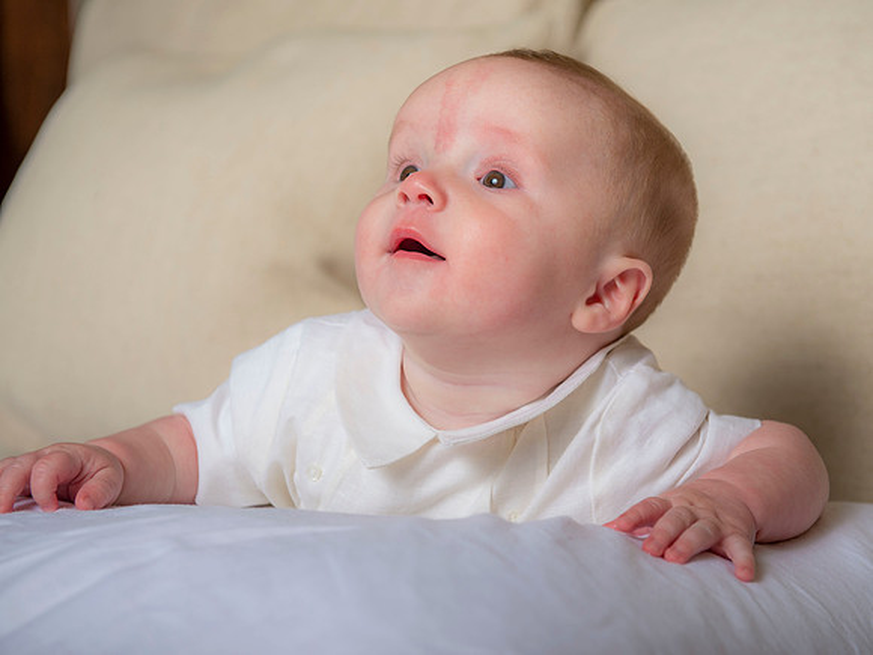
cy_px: 324
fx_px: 1835
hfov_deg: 26.7
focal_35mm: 73
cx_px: 501
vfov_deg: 20.2
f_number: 5
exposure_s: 1/200
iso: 200
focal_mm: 66
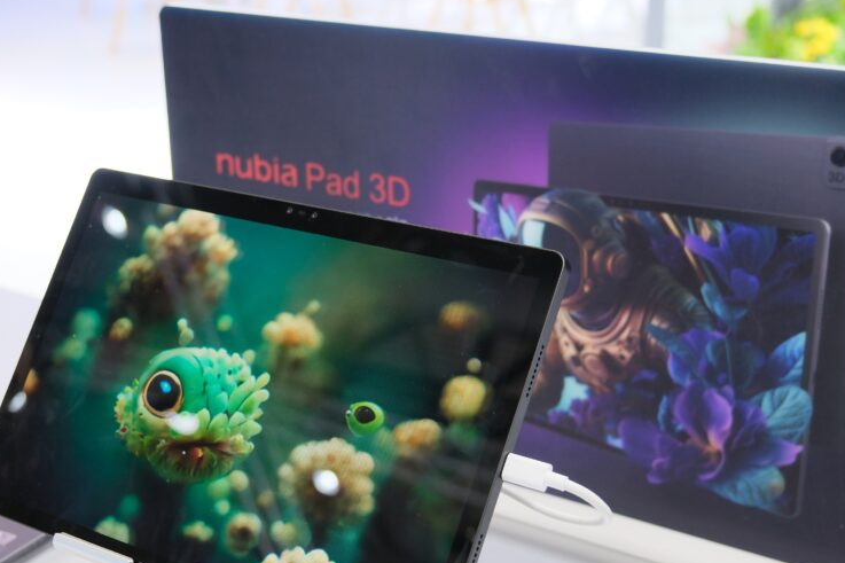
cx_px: 377
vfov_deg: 23.8
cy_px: 310
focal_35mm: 57
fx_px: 1338
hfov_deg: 35.0
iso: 640
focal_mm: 27.5
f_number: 4
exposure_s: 1/60
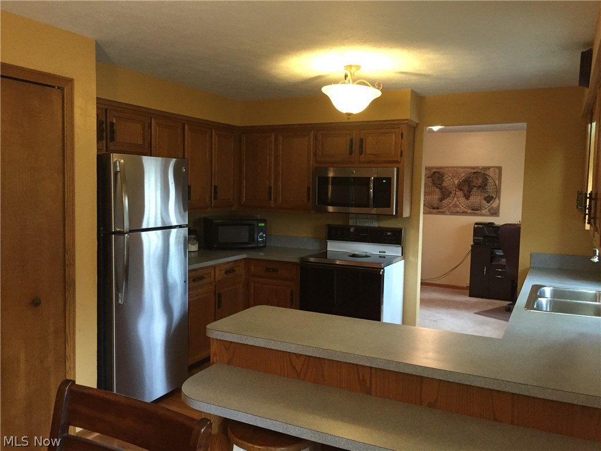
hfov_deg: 61.7
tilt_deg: -4.8
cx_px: 300
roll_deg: -1.7
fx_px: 503
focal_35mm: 29
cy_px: 226
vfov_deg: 48.2
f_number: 2.2
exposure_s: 1/30
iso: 250
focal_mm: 4.15
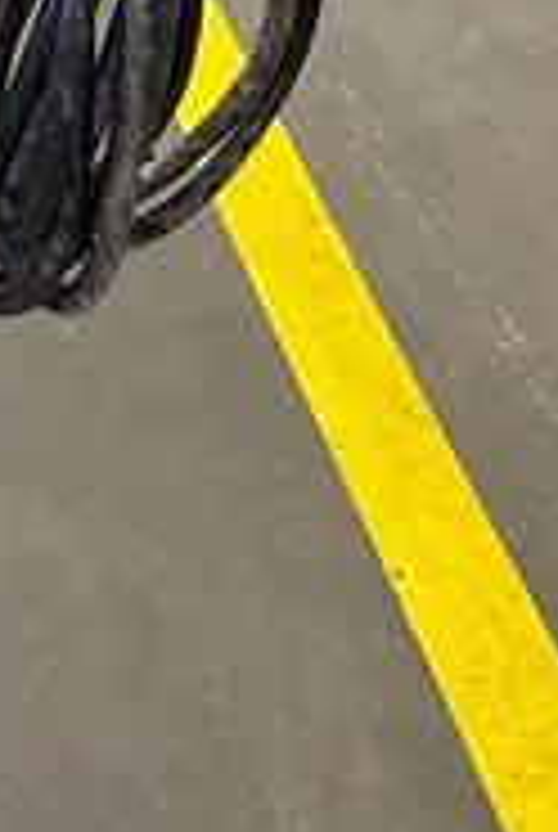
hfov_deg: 11.8
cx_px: -468
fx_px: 2478
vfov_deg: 18.6
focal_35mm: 107
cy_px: 11
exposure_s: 1/76
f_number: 1.6
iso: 125
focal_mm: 5.96
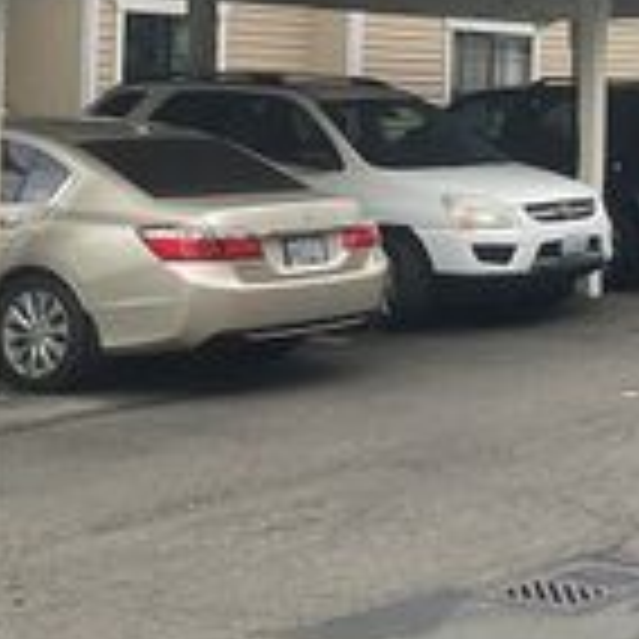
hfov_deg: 16.6
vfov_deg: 18.8
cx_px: 1098
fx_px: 1880
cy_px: 20
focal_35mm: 90
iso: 16
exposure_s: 1/1730
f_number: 1.8
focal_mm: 3
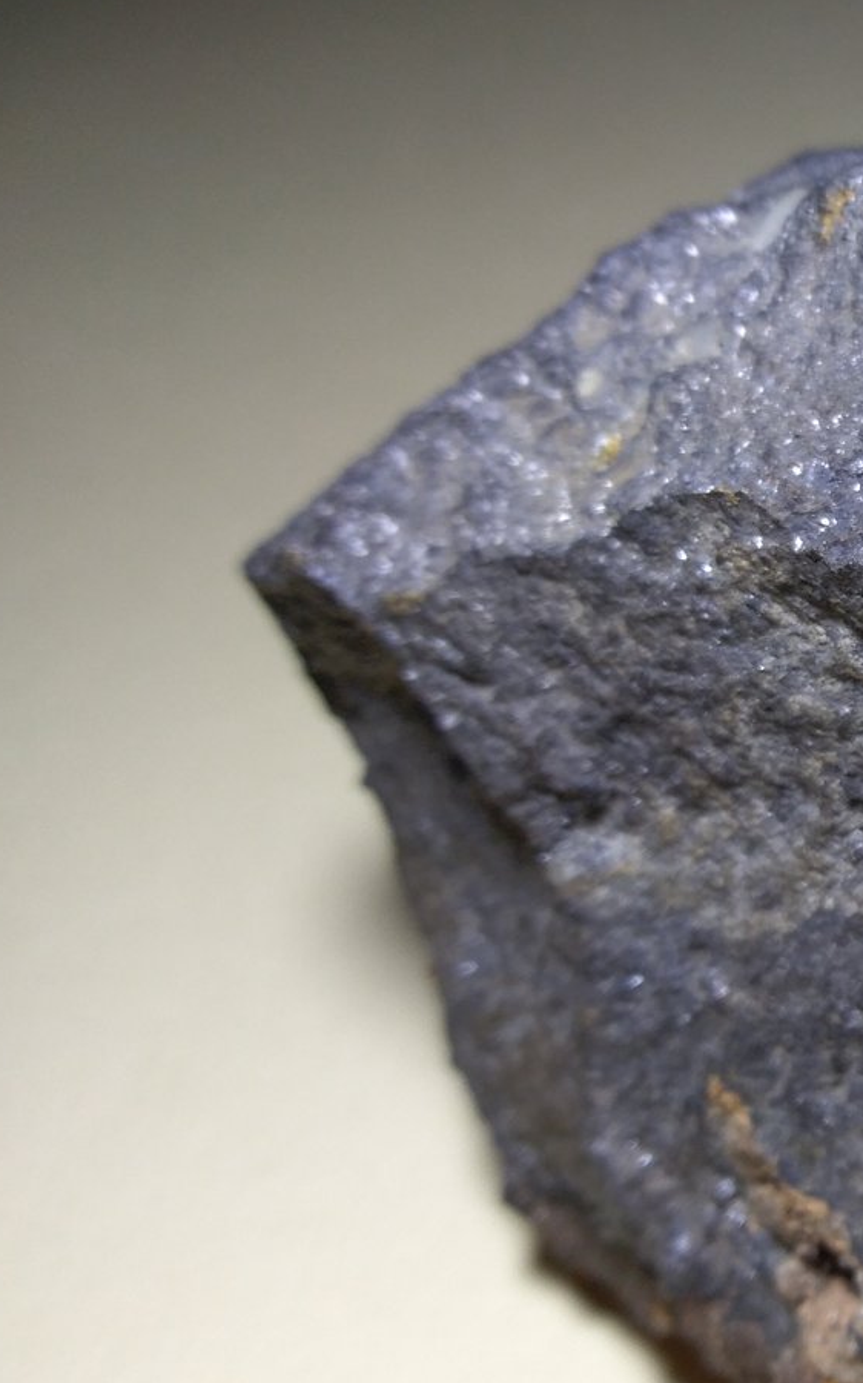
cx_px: 1207
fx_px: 1845
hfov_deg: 22.6
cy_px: 761
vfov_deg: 41.0
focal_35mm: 49
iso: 100
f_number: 2
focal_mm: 3.54
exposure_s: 1/30
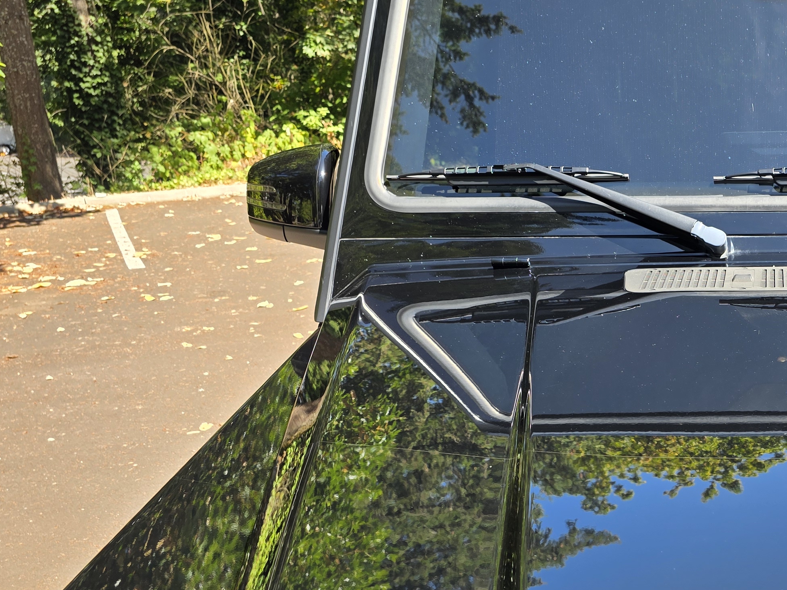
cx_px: 773
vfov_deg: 30.6
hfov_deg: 36.6
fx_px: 1069
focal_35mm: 47
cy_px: 406
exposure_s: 1/359
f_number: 1.7
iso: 32
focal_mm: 6.3
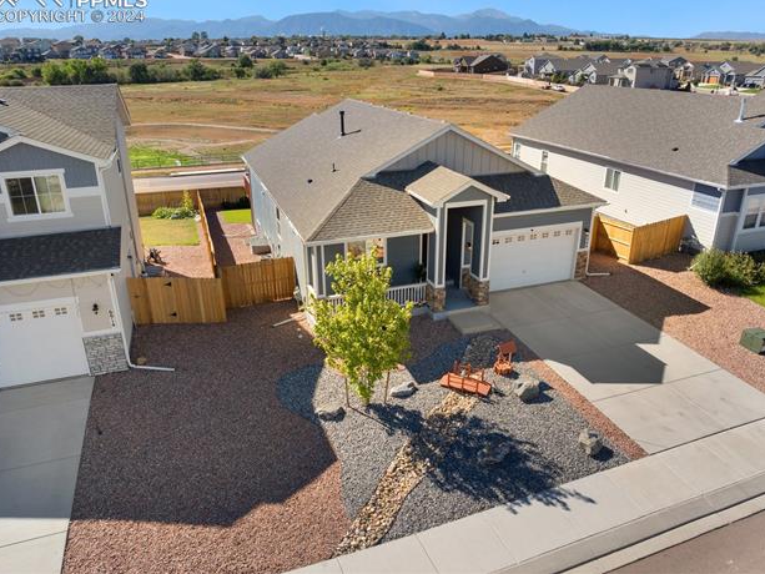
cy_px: 277
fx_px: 553
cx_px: 391
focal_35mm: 25
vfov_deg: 54.9
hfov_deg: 69.4
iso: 130
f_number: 2.8
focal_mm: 12.29
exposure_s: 1/800
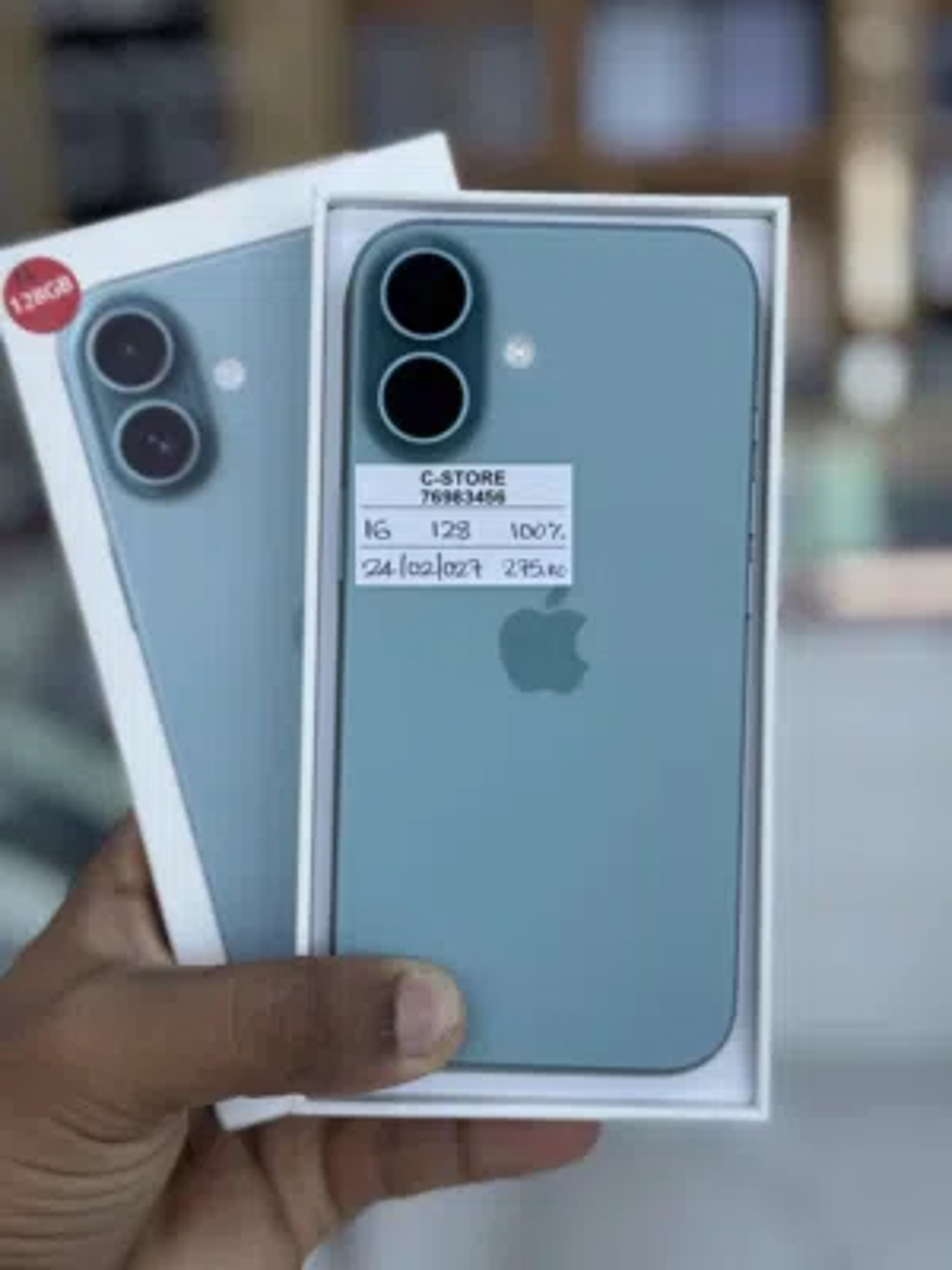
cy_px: 635
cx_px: 476
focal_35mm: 48
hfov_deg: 30.3
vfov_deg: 39.7
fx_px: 1760
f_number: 1.78
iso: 64
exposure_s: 1/731
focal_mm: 6.76
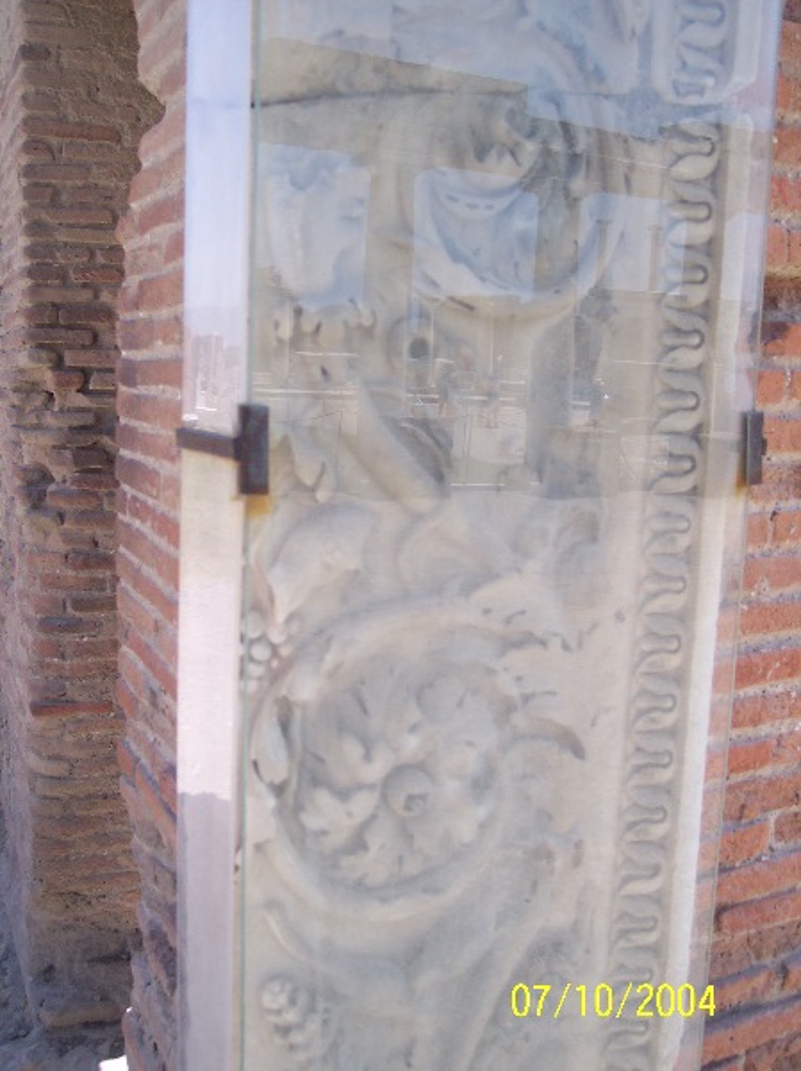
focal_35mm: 38
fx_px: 1174
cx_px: 400
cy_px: 536
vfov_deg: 49.0
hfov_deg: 37.7
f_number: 2.8
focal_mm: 8
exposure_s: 1/700
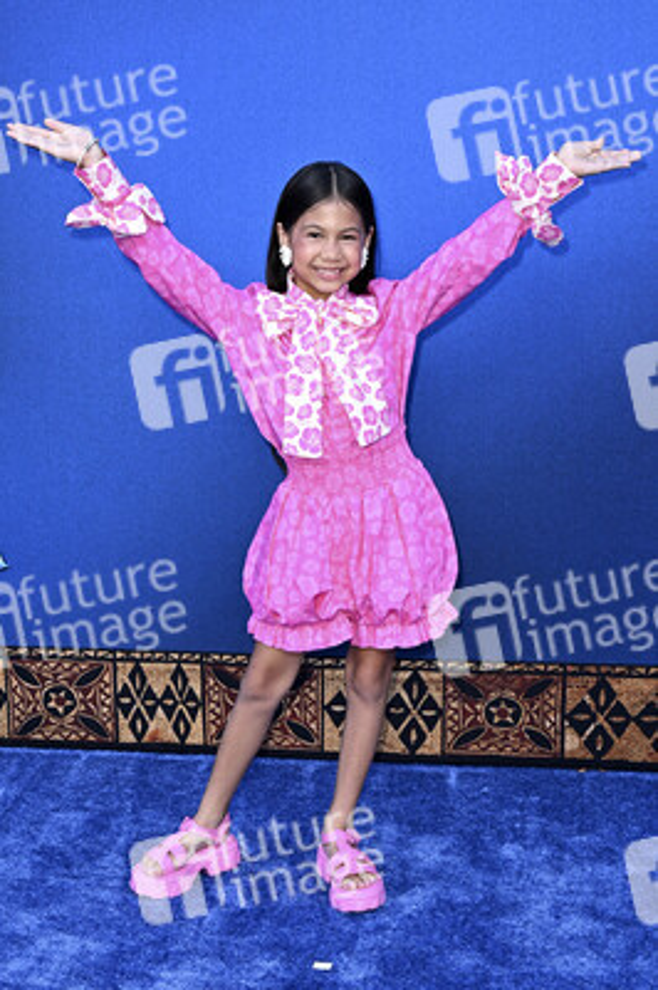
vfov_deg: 42.8
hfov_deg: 29.2
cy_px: 495
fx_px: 1263
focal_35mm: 46
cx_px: 329
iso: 800
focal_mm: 46
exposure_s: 1/250
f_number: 6.3
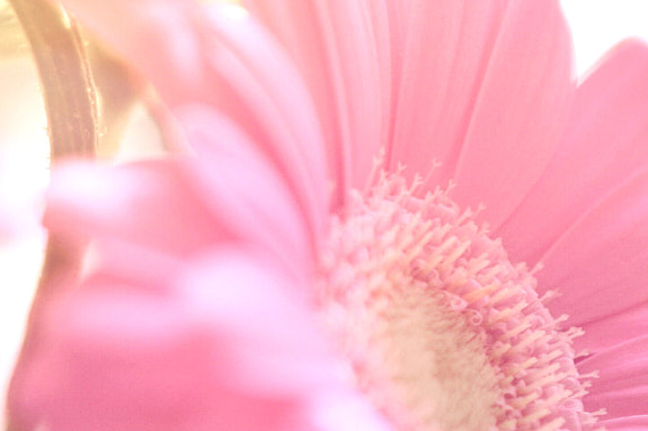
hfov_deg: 12.1
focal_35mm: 169
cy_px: 365
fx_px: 3040
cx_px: 144
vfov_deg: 8.1
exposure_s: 1/640
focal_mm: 40
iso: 100
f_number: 3.5
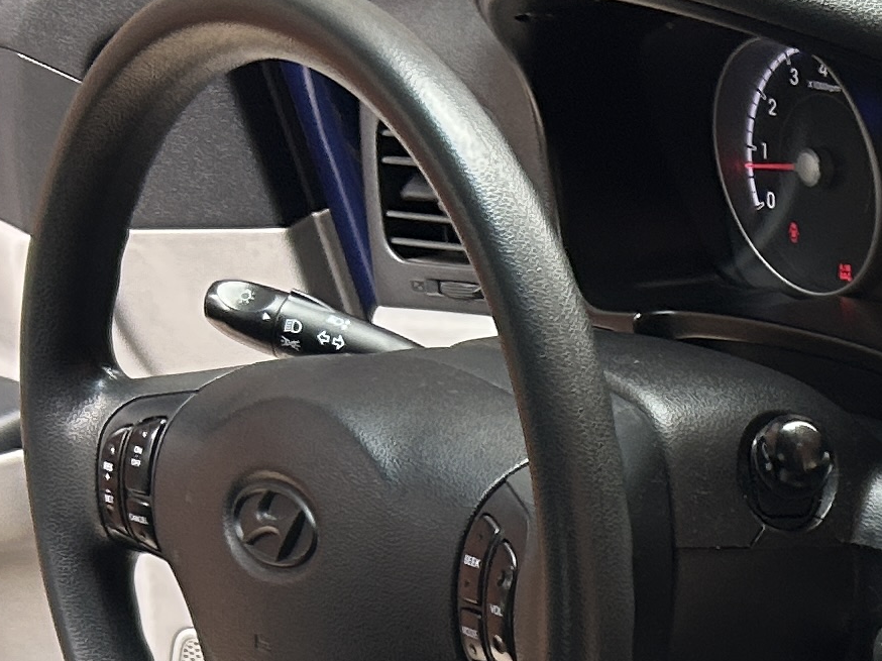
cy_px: 1306
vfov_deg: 11.2
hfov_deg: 14.7
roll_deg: +10.5
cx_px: 1506
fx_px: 3057
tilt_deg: -37.5
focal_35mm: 120
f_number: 1.5
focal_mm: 5.7
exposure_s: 1/121
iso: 80
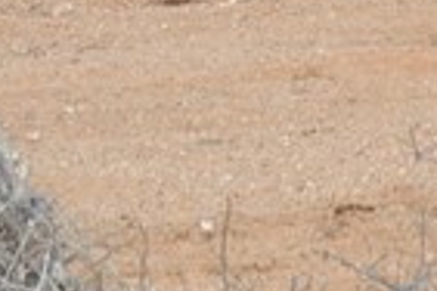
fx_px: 7694
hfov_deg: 3.2
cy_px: -189
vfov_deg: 2.2
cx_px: 1512
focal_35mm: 634
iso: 400
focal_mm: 55
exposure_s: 1/1600
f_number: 7.1
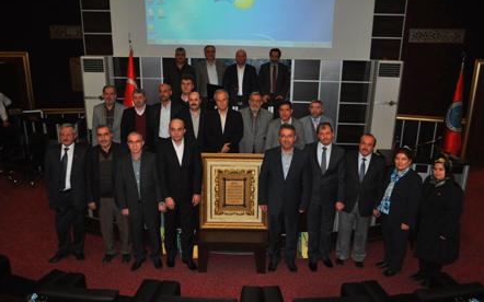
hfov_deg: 61.2
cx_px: 242
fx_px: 409
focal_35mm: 31
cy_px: 150
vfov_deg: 40.6
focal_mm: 20
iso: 800
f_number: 3.8
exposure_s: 1/60
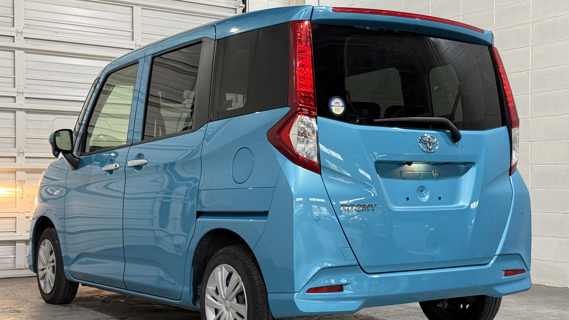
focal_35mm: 53
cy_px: 187
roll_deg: +0.1
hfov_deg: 39.2
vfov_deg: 22.6
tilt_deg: +0.1
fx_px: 800
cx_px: 283
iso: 160
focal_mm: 6.76
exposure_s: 1/60
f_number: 1.78
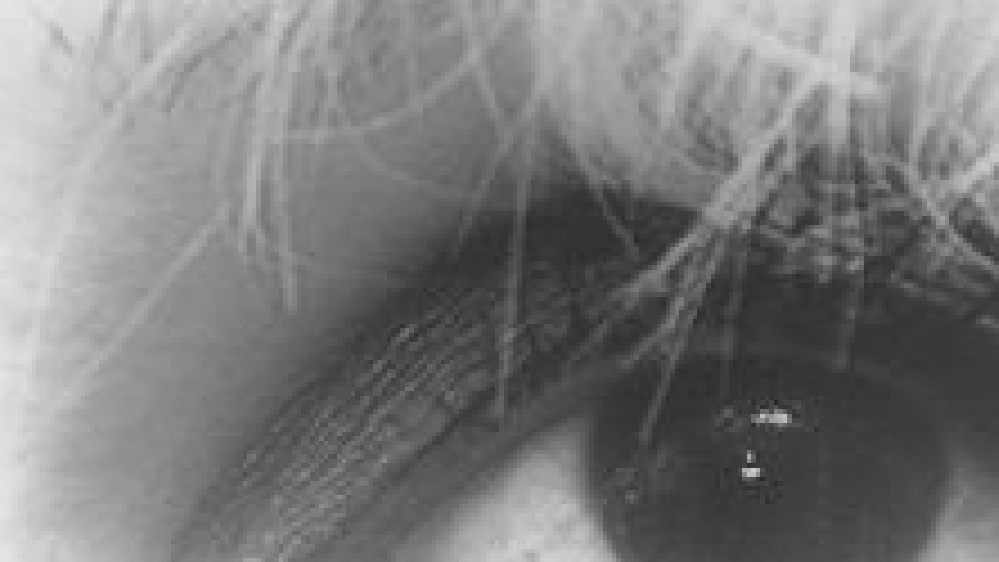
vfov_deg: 1.0
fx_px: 33835
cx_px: 72
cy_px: 706
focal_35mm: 1277
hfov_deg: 1.7
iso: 200
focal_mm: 200
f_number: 6.3
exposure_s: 1/30
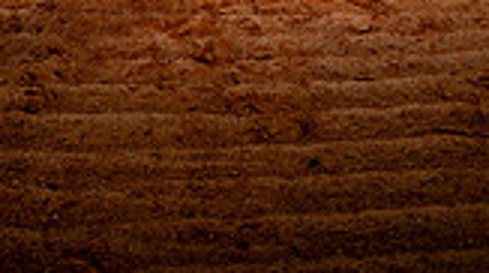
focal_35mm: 58
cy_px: -354
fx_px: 751
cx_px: 246
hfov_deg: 36.1
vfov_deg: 14.6
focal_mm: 20
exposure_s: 1/1600
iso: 200
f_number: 4
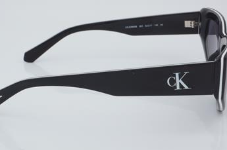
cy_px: 66
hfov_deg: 23.4
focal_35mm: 87
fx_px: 548
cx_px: 105
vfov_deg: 15.7
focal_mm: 50
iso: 100
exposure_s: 1/4
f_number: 32
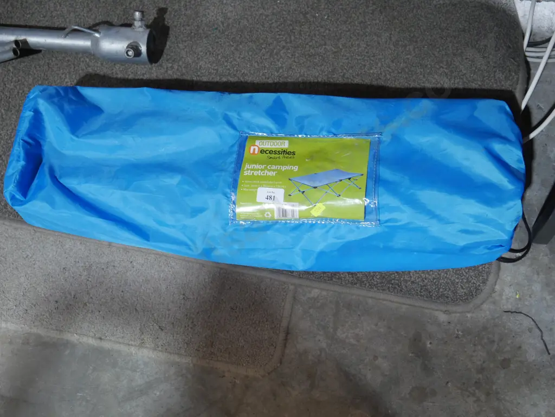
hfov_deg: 46.8
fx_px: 641
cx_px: 278
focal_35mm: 40
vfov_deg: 36.0
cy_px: 208
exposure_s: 1/60
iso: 1000
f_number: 4.5
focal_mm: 20
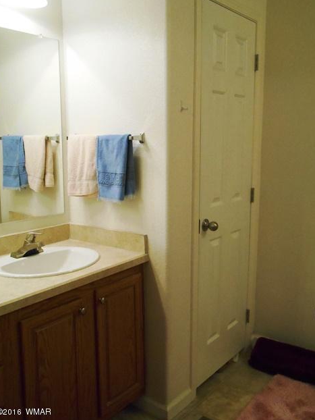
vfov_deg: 51.3
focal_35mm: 36
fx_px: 436
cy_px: 212
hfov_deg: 39.7
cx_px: 154
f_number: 3.7
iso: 800
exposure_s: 1/60
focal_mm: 6.3
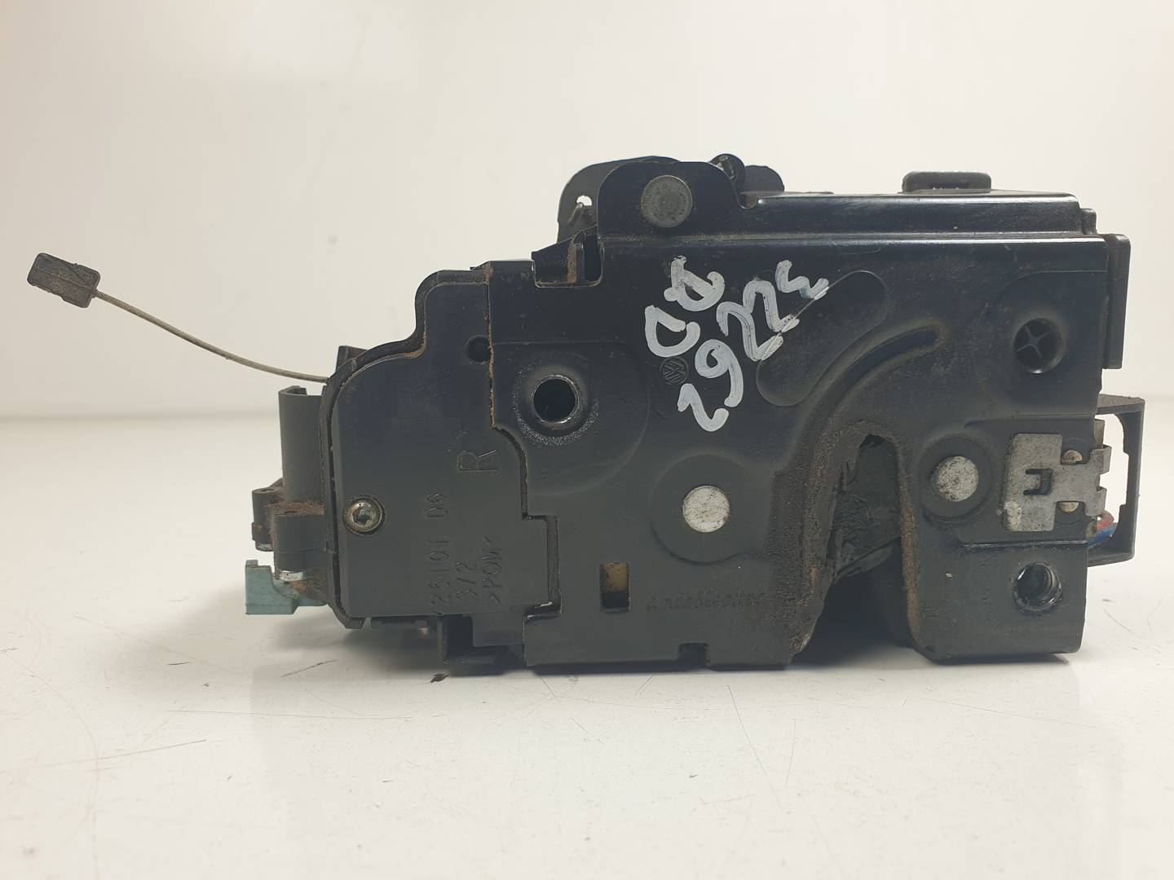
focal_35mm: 26
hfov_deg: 67.3
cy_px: 440
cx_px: 587
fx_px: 882
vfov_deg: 53.1
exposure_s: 1/132
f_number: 2.4
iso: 50
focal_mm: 4.3
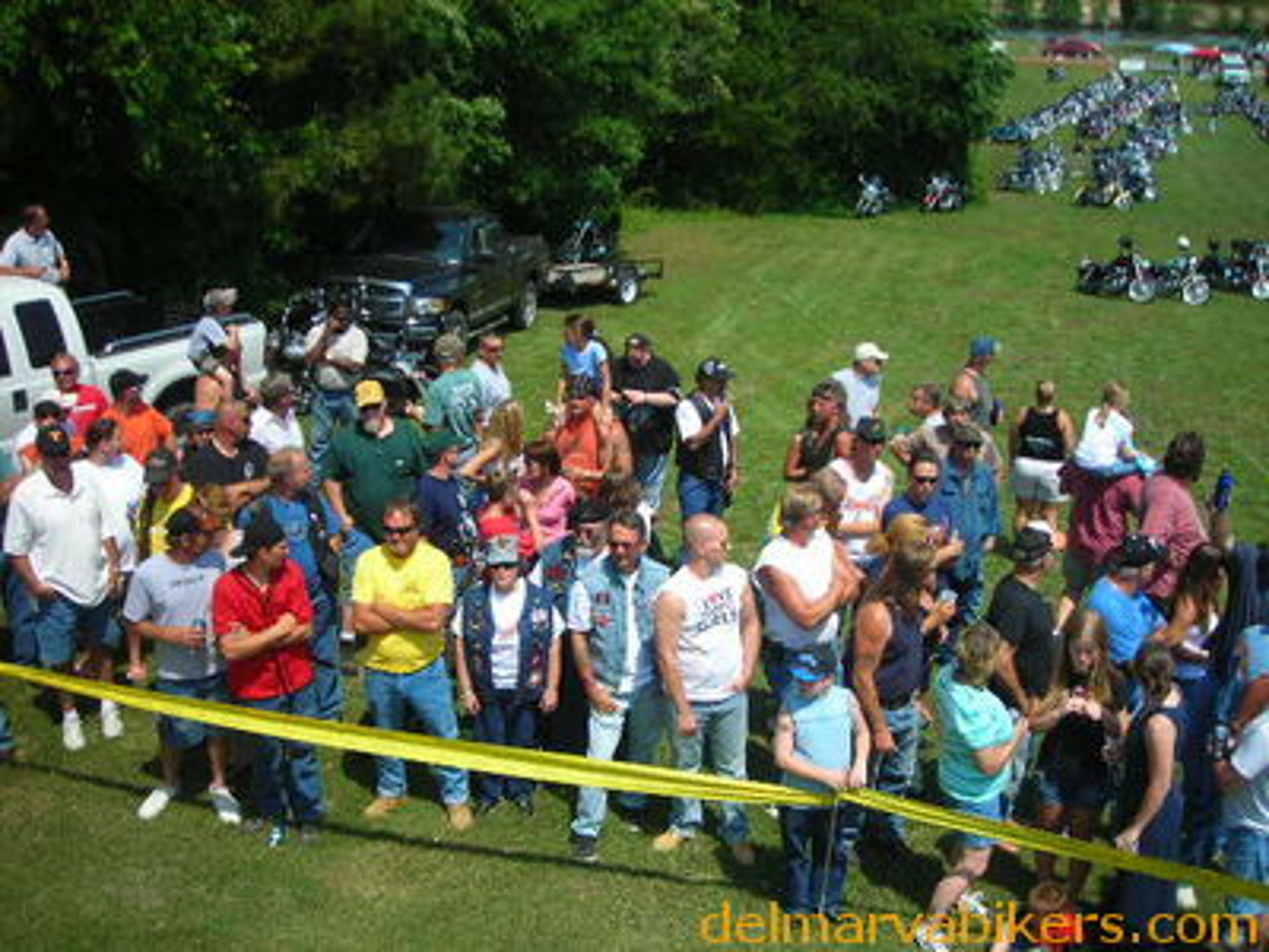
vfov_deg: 37.7
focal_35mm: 38
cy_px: 476
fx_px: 1393
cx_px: 634
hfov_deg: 49.0
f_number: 6.4
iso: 50
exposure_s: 1/173
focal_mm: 6.3
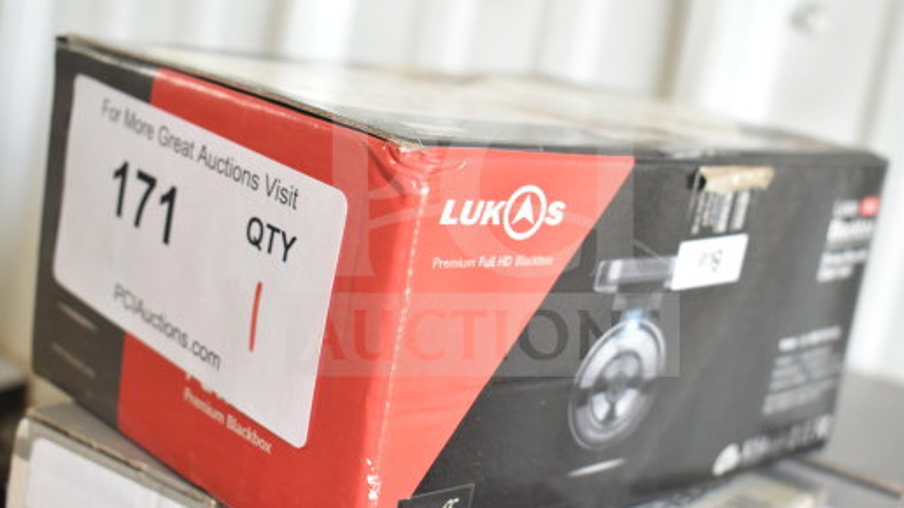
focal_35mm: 52
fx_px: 1246
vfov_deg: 23.0
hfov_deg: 39.9
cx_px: 482
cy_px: 237
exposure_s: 1/50
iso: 360
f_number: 4.2
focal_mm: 28
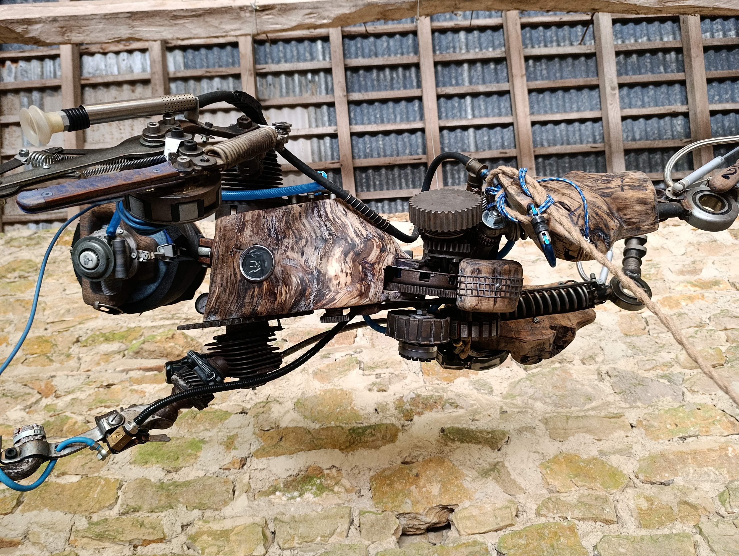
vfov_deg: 59.0
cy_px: 278
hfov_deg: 73.8
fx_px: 492
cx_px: 370
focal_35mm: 23
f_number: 1.65
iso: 979
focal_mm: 6.11
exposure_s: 1/100
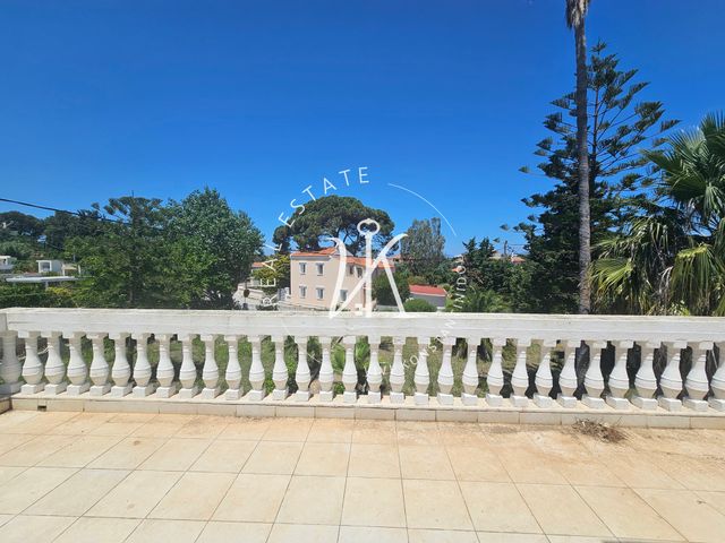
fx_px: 272
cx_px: 362
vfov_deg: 89.9
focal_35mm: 13
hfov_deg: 106.2
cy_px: 272
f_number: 2.2
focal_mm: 2.2
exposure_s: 1/5172
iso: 50
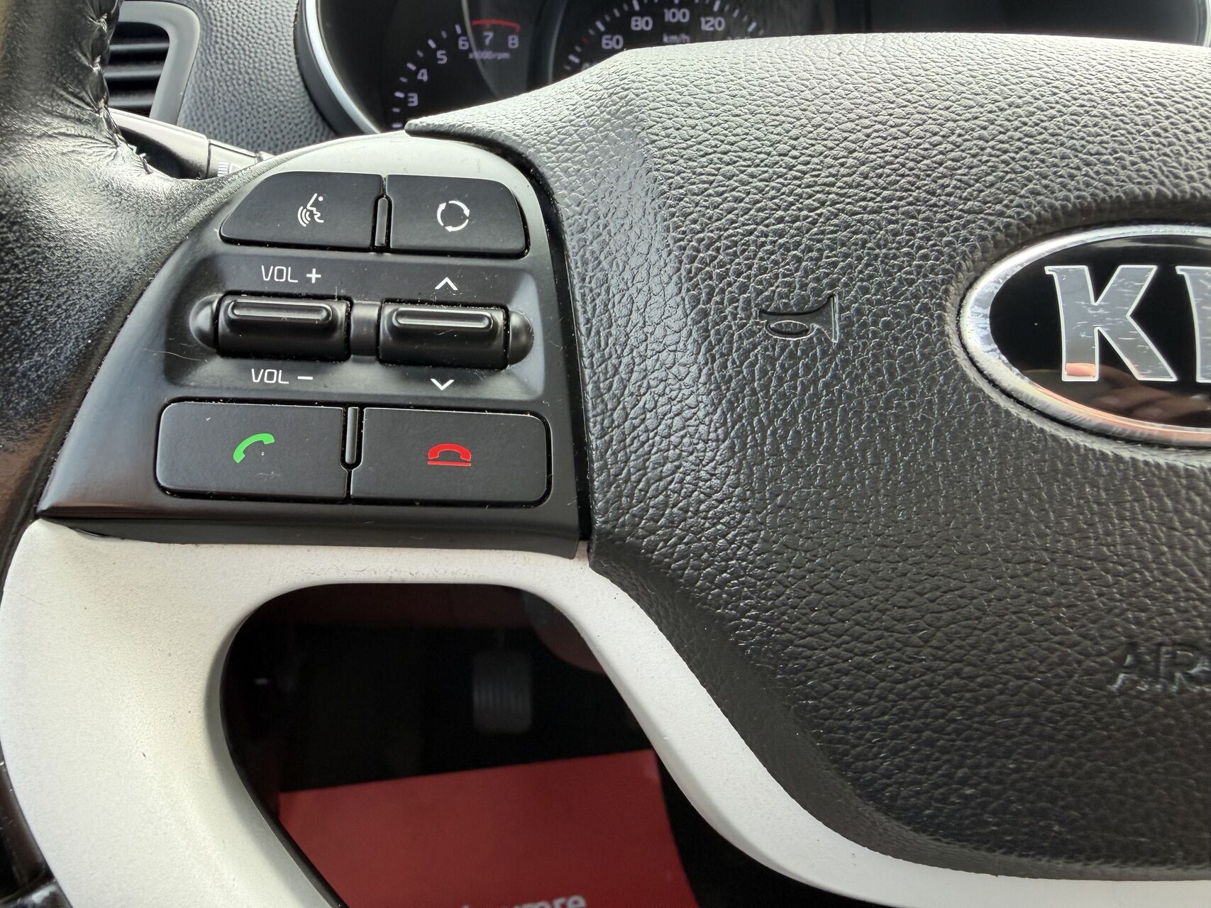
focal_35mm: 24
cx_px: 606
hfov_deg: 71.6
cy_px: 454
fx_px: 840
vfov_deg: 56.8
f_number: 2.2
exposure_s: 1/121
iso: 80
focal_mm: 2.22
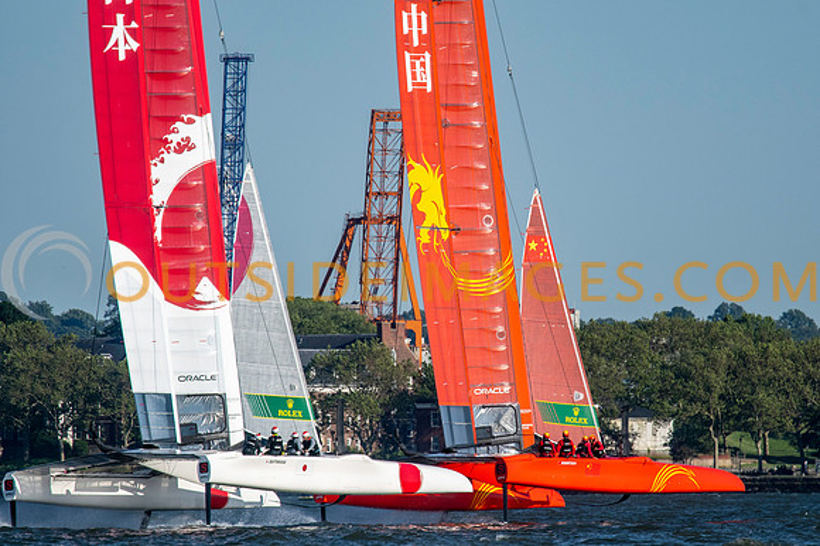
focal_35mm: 706
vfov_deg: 1.9
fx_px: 16068
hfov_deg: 2.9
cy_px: 302
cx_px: 455
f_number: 5.6
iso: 640
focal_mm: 420
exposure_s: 1/3200
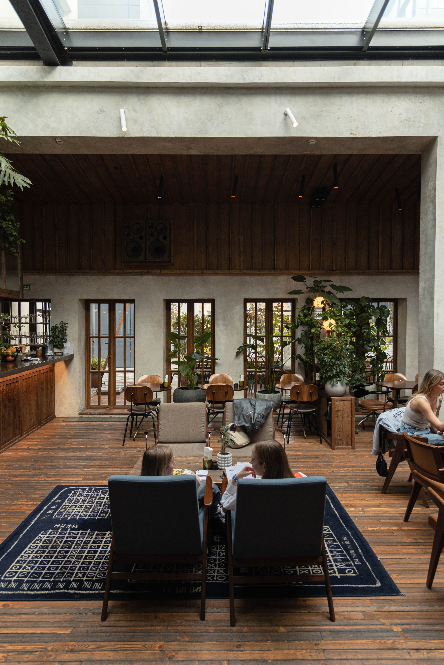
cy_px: 332
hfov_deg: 53.2
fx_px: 444
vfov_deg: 73.7
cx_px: 222
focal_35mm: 24
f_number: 4
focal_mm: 24
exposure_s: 1/200
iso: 640
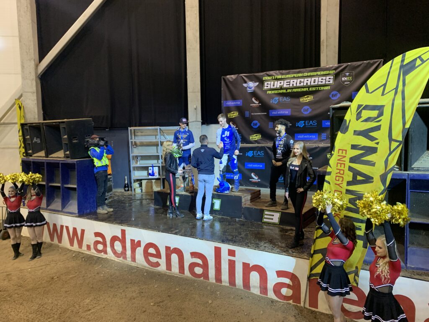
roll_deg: +1.3
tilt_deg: -4.6
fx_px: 322
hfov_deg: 67.3
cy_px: 161
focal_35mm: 26
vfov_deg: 53.1
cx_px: 214
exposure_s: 1/50
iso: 200
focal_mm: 4.25
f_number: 1.8
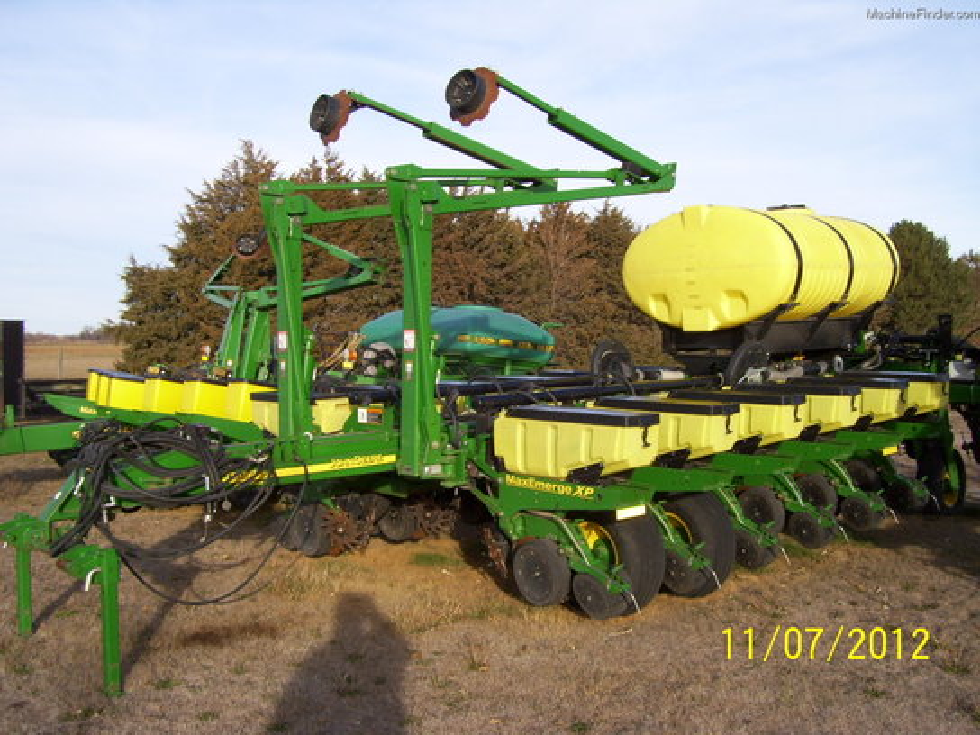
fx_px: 1019
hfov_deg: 51.4
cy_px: 368
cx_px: 490
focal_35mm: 36
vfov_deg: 39.7
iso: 80
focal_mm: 6
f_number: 4.8
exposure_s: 1/400
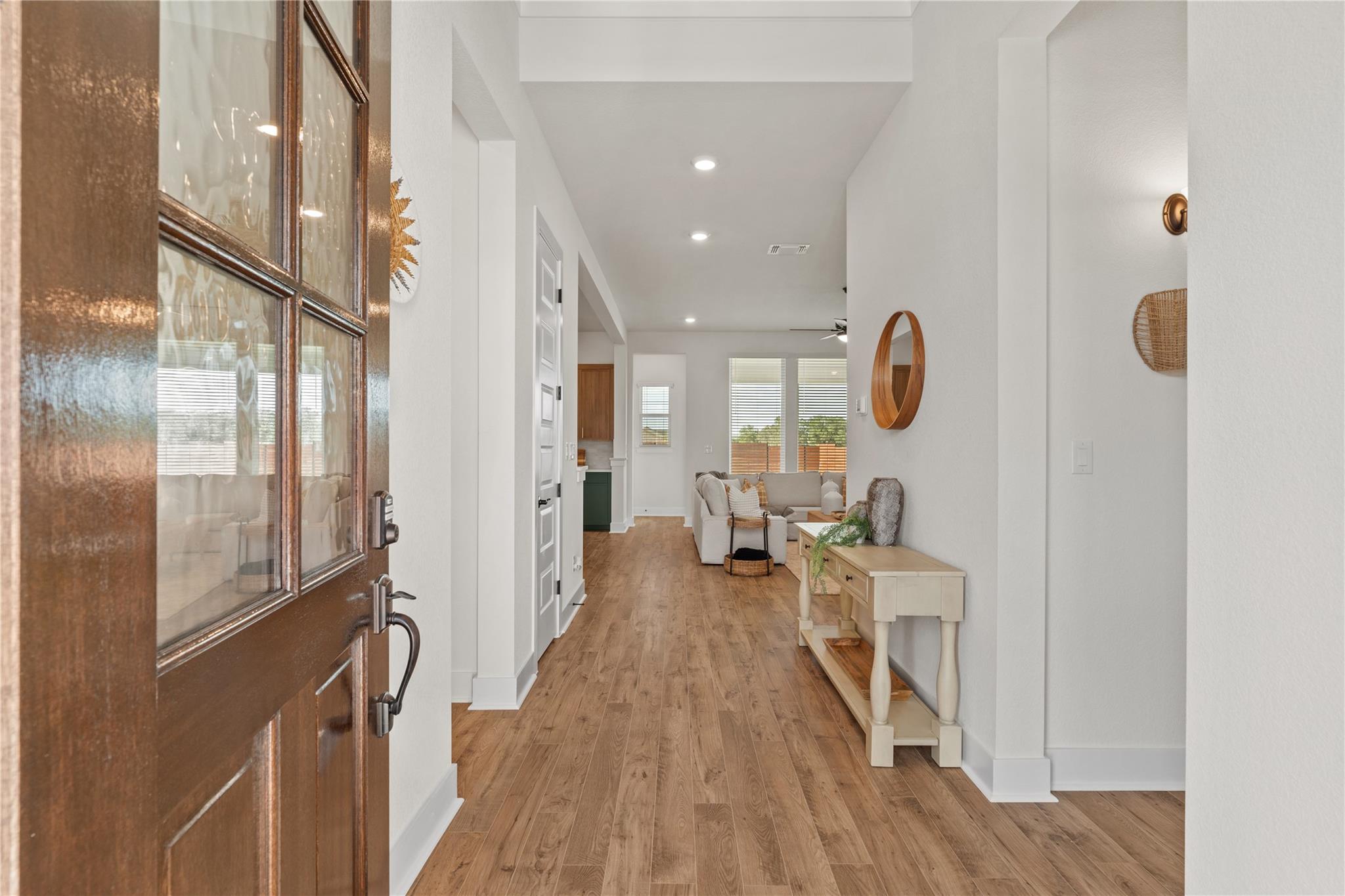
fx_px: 635
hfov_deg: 93.3
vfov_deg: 70.4
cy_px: 448
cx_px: 672
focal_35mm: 17
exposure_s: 1/3
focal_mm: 17
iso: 320
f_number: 10
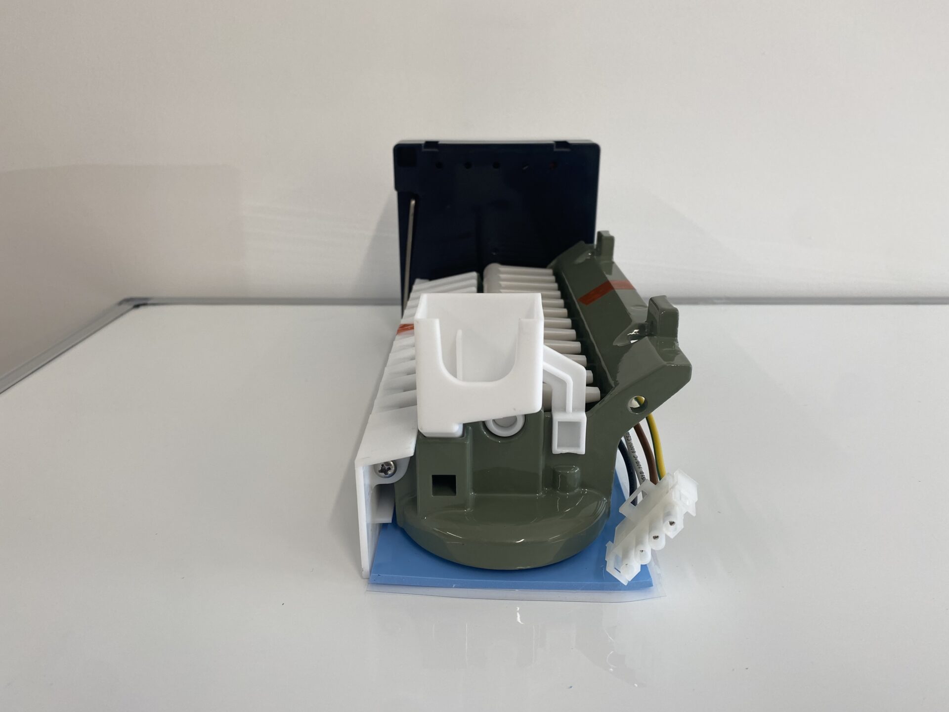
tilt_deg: -18.0
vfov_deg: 53.1
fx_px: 713
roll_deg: +0.5
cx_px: 474
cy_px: 356
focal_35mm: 26
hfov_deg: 67.3
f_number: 1.8
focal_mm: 4.25
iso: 50
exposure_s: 1/100
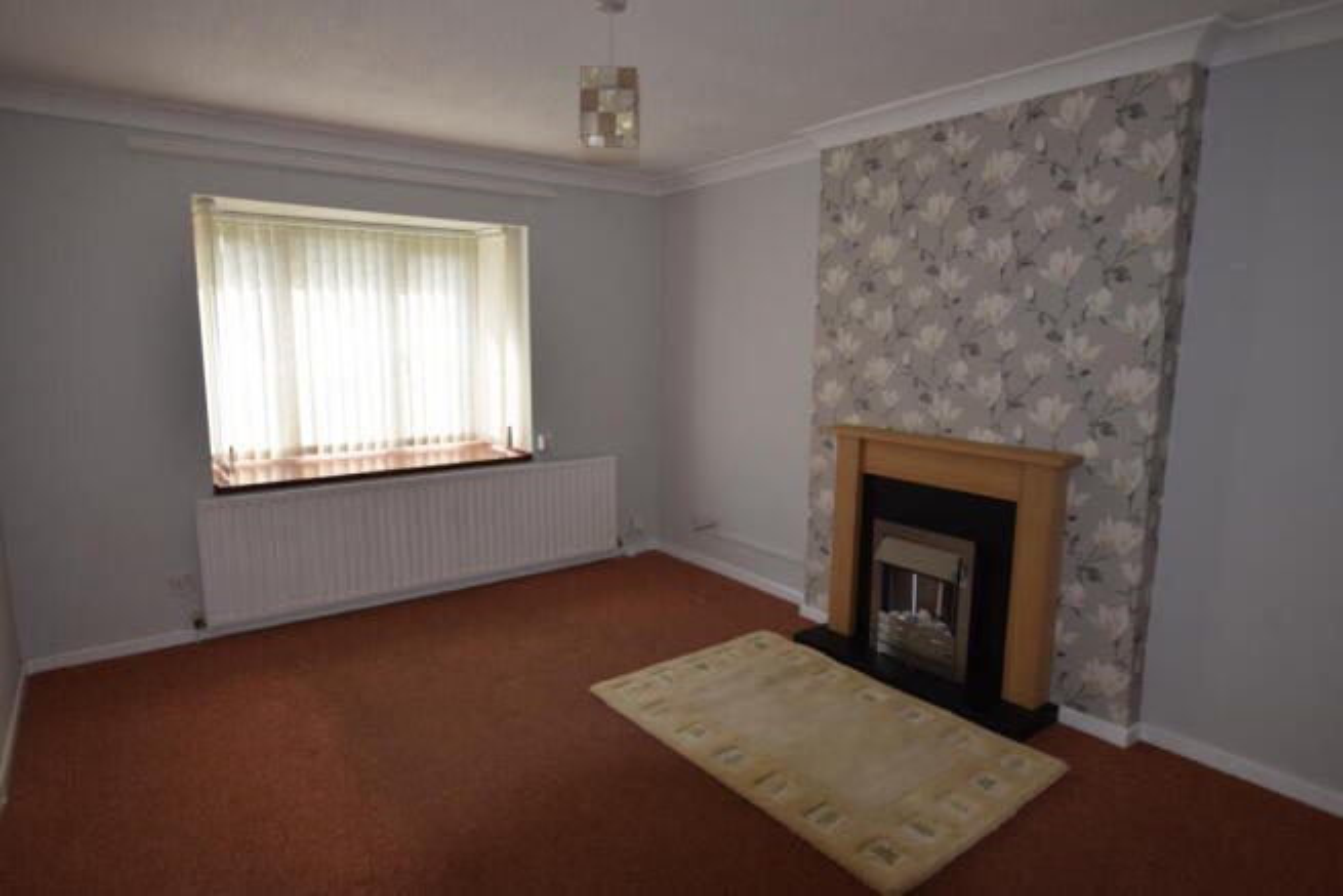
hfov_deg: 81.2
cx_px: 672
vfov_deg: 59.5
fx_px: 784
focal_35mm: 21
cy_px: 448
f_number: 5.6
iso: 200
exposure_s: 1/125
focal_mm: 14
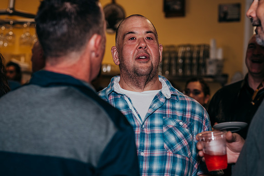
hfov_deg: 23.9
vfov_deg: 16.0
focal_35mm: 85
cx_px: 132
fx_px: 625
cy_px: 88
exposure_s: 1/100
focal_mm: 85
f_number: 3.5
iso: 125
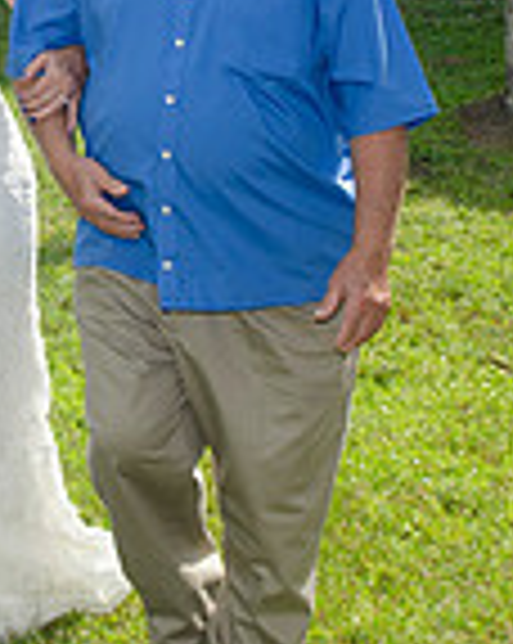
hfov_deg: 9.9
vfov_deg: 12.4
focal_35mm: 155
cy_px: 126
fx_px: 2948
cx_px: 36
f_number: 9
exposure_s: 1/160
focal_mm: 35
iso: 100
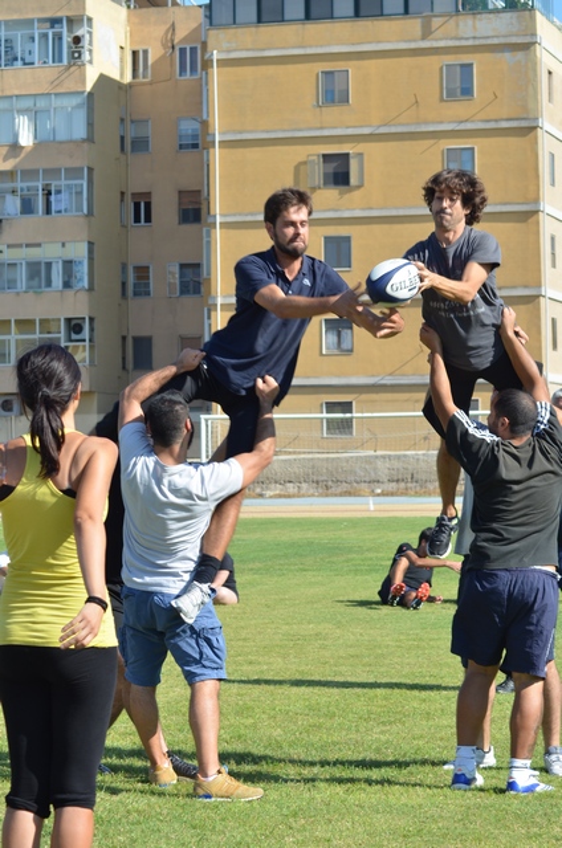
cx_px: 281
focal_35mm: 105
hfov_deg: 13.0
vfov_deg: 19.5
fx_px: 2469
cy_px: 424
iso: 100
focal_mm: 70
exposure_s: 1/160
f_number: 8
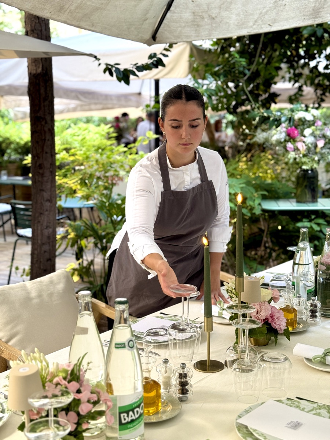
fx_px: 610
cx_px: 165
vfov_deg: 39.7
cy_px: 220
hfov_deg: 30.3
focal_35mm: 48
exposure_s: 1/50
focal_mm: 6.76
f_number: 1.78
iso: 160
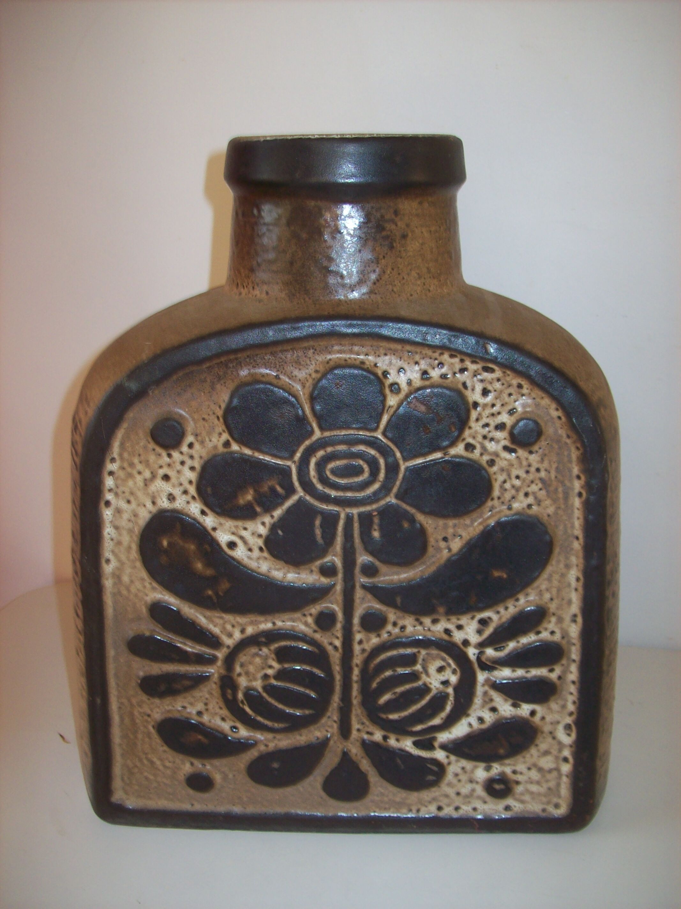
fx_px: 945
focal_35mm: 36
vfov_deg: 51.4
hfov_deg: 39.6
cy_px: 454
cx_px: 340
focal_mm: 6
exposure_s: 1/64
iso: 80
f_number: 2.7
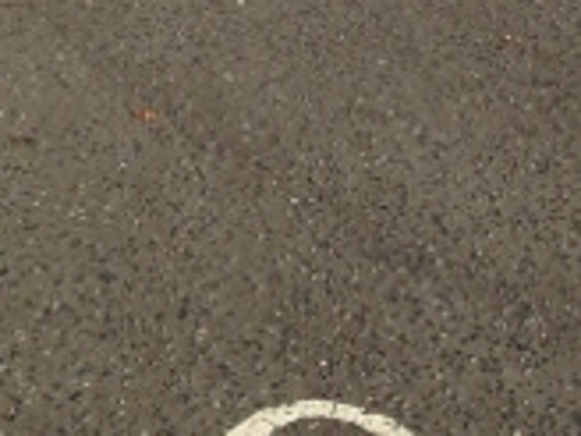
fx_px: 2702
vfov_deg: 8.6
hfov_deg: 12.3
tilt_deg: -4.7
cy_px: -507
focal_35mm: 161
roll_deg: -2.2
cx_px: 329
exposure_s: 1/1506
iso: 50
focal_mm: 4.12
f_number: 2.4
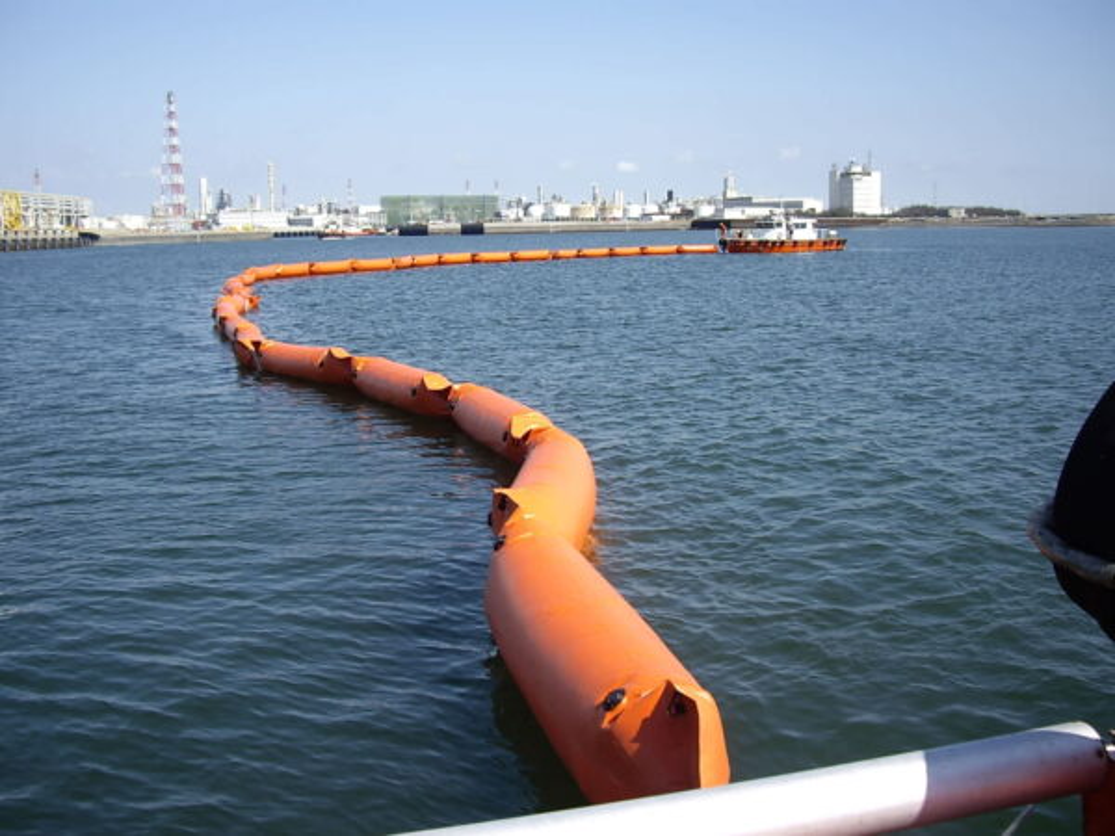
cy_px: 418
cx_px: 558
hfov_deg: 49.0
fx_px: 1224
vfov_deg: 37.7
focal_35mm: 38
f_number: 8
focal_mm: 7.9
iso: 64
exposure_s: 1/100
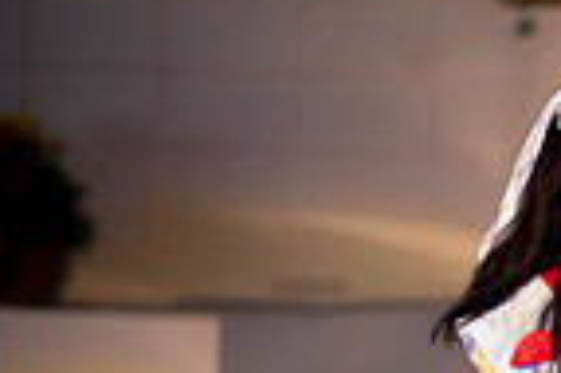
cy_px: 450
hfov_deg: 3.6
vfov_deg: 2.4
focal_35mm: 568
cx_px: 1063
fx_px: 8841
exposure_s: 1/160
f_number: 2.8
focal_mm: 140
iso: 1100
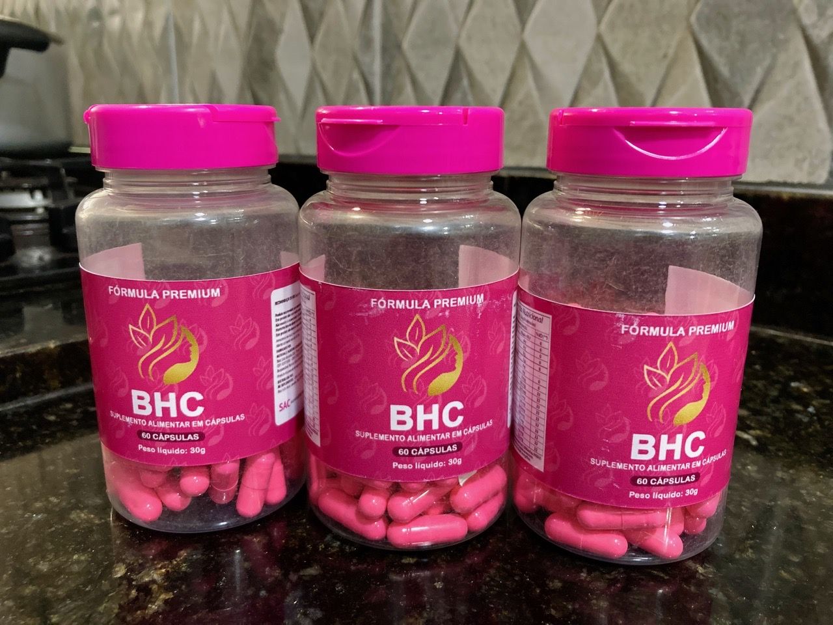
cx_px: 416
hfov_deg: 63.4
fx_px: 674
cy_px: 312
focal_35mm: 28
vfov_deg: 49.7
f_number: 1.8
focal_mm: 3.99
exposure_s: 1/30
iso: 500
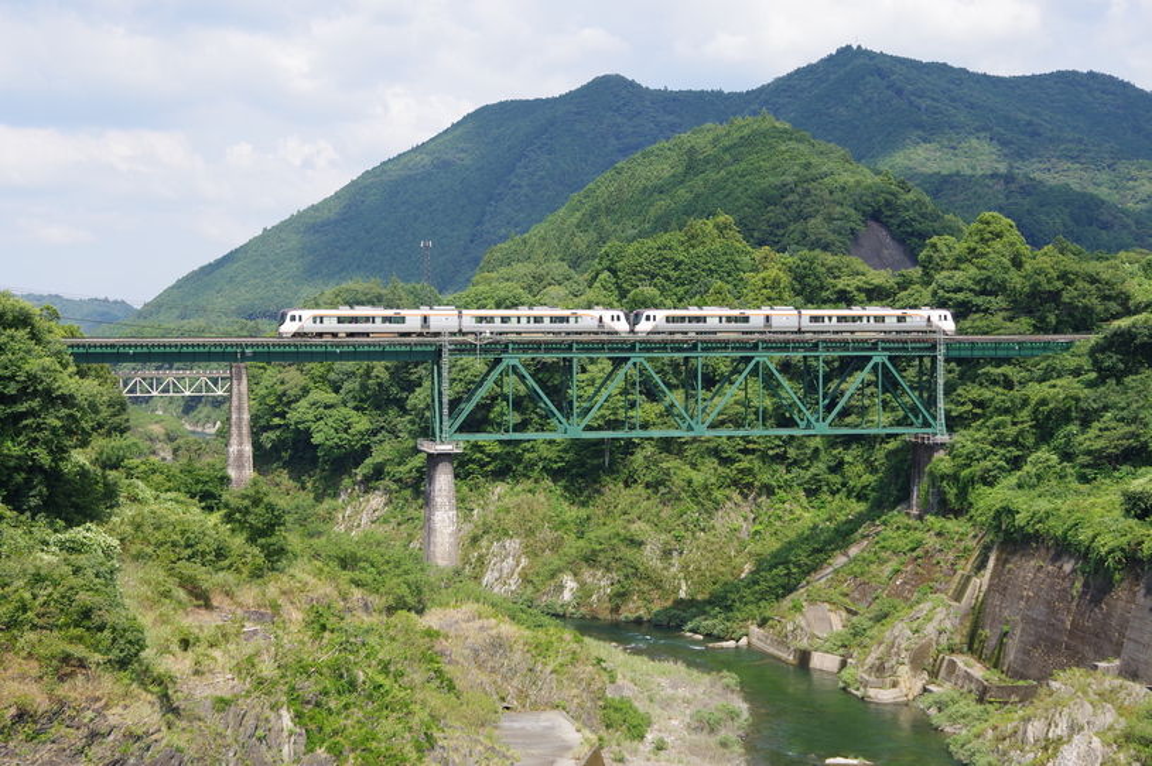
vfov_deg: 25.0
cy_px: 383
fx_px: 1727
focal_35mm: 54
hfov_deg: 36.9
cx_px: 576
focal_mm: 36
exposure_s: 1/320
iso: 200
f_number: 7.1
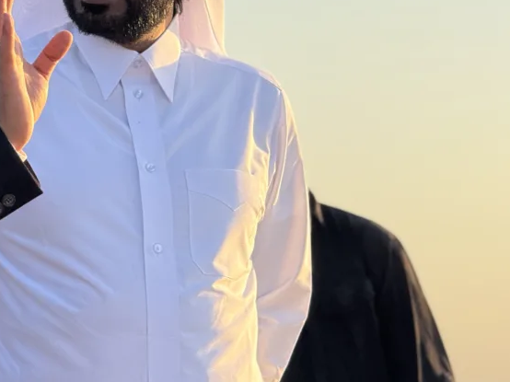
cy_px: 65
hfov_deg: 8.9
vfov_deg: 6.7
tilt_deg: +5.8
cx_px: 41
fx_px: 3269
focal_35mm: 222
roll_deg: +2.2
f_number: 2.8
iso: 50
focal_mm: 15.66
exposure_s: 1/687
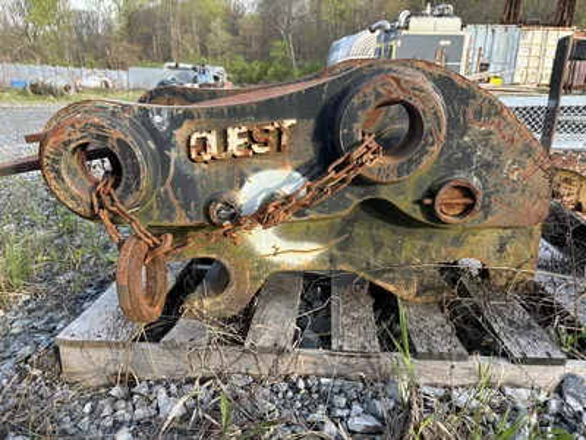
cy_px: 220
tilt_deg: -20.5
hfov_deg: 67.3
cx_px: 293
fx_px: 440
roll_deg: +0.5
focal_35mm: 26
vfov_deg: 53.1
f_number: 1.6
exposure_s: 1/374
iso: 50
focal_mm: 5.96
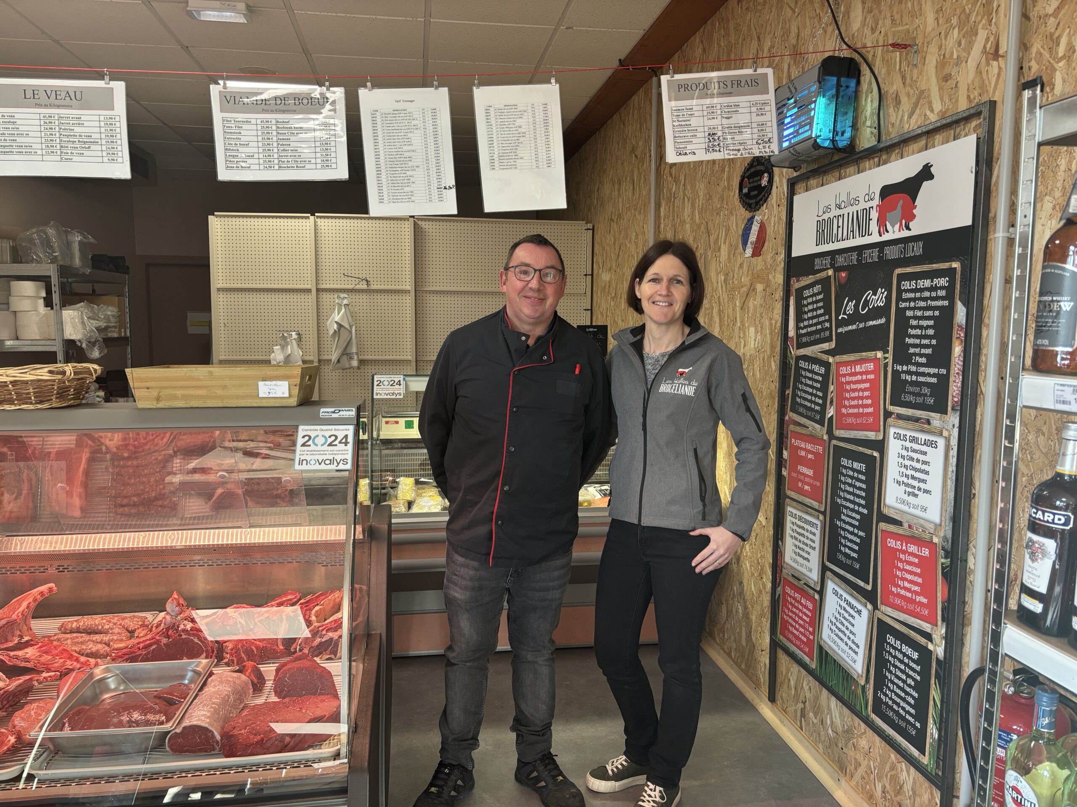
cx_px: 538
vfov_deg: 53.1
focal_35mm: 26
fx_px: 809
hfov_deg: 67.3
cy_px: 404
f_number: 1.6
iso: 125
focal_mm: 5.96
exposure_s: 1/100
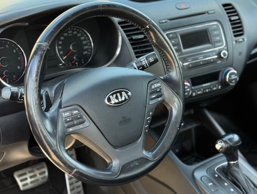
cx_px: 128
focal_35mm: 48
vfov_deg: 30.3
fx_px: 357
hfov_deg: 39.6
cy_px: 97
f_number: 1.78
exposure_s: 1/205
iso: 160
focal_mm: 6.76
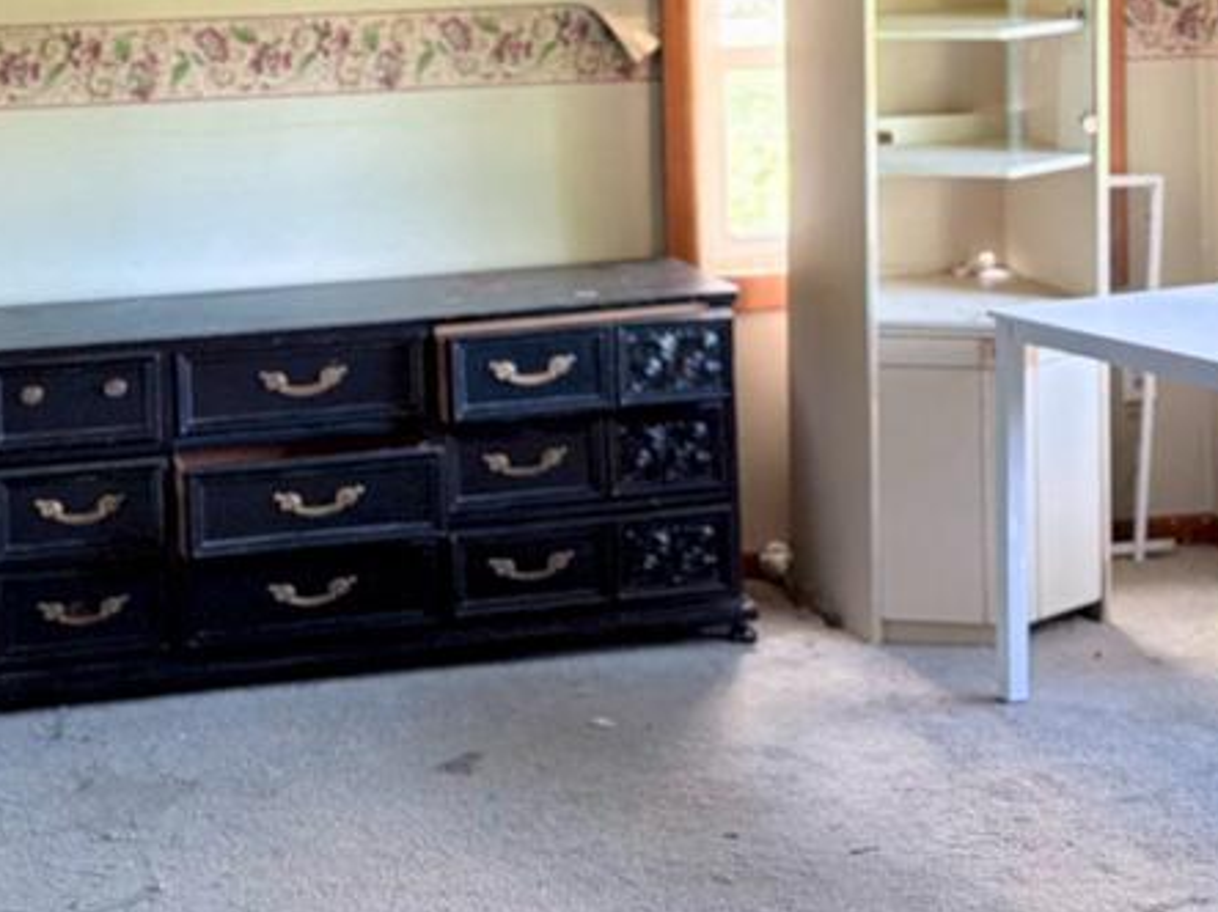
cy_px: 30
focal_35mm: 78
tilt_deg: -2.3
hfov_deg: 24.9
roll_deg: +1.4
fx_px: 2744
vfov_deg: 18.5
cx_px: 423
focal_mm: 6.76
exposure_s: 1/60
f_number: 1.78
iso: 250
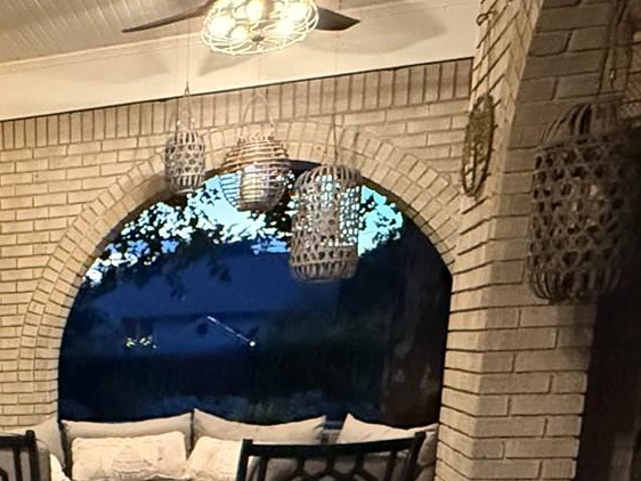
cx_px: -78
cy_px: 578
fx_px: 945
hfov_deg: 32.6
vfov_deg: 25.6
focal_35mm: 51
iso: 1250
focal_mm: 2.22
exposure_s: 1/30
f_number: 2.2
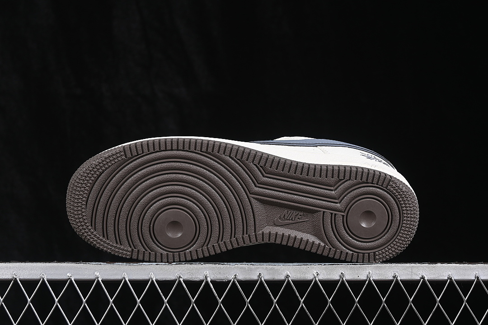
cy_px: 162
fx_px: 1017
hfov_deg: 27.0
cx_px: 244
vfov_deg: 18.2
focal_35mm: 75
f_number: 7.1
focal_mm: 50
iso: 160
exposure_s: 1/80
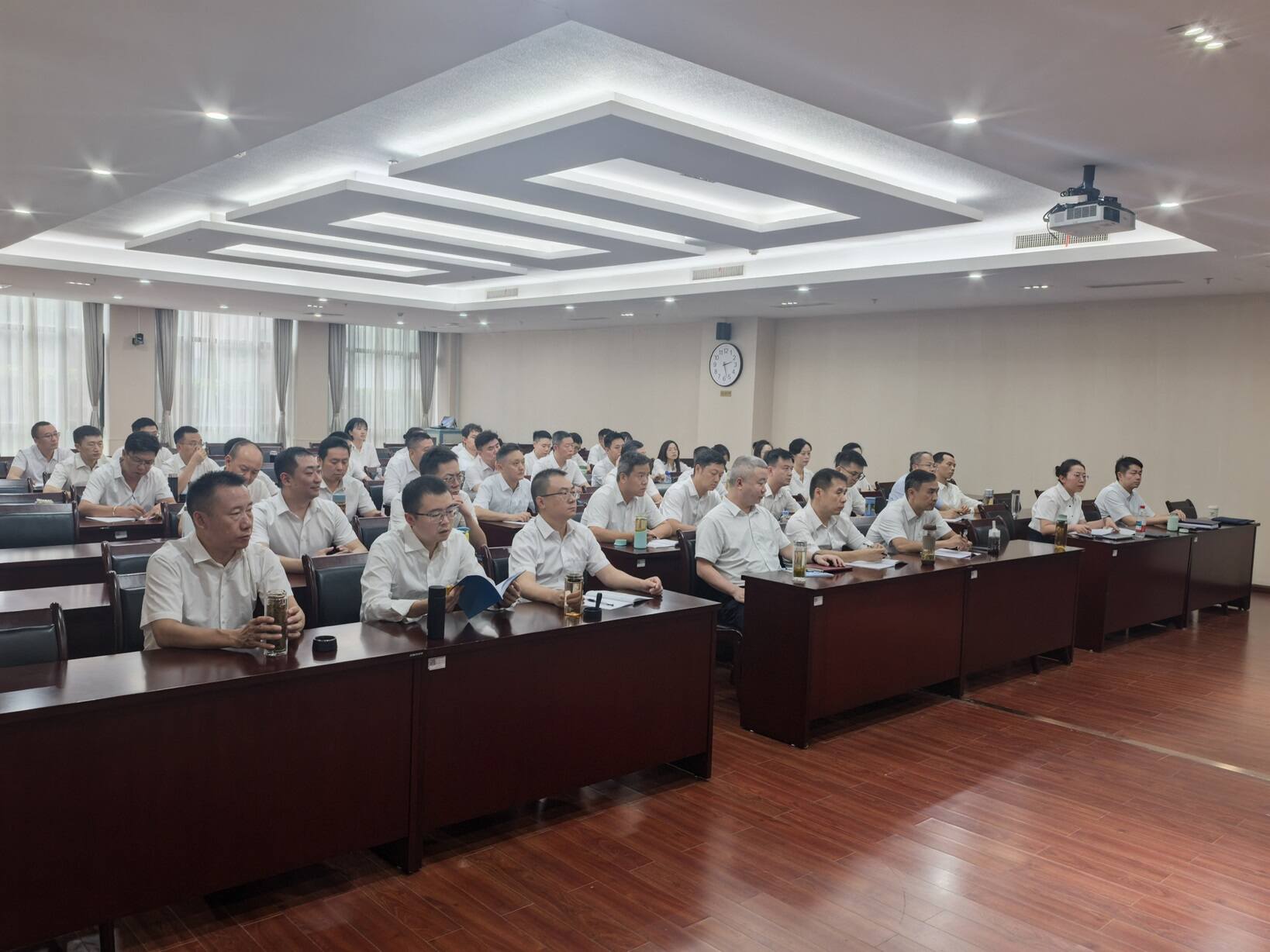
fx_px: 990
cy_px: 476
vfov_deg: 51.3
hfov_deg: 65.3
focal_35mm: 27
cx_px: 635
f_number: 4
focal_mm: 6.98
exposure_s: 1/33.3
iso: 800
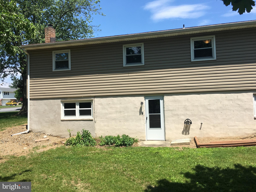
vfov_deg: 48.2
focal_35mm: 29
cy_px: 96
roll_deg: +2.1
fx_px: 214
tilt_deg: +3.8
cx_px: 128
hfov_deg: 61.7
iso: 25
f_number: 2.2
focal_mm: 4.15
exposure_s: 1/1374
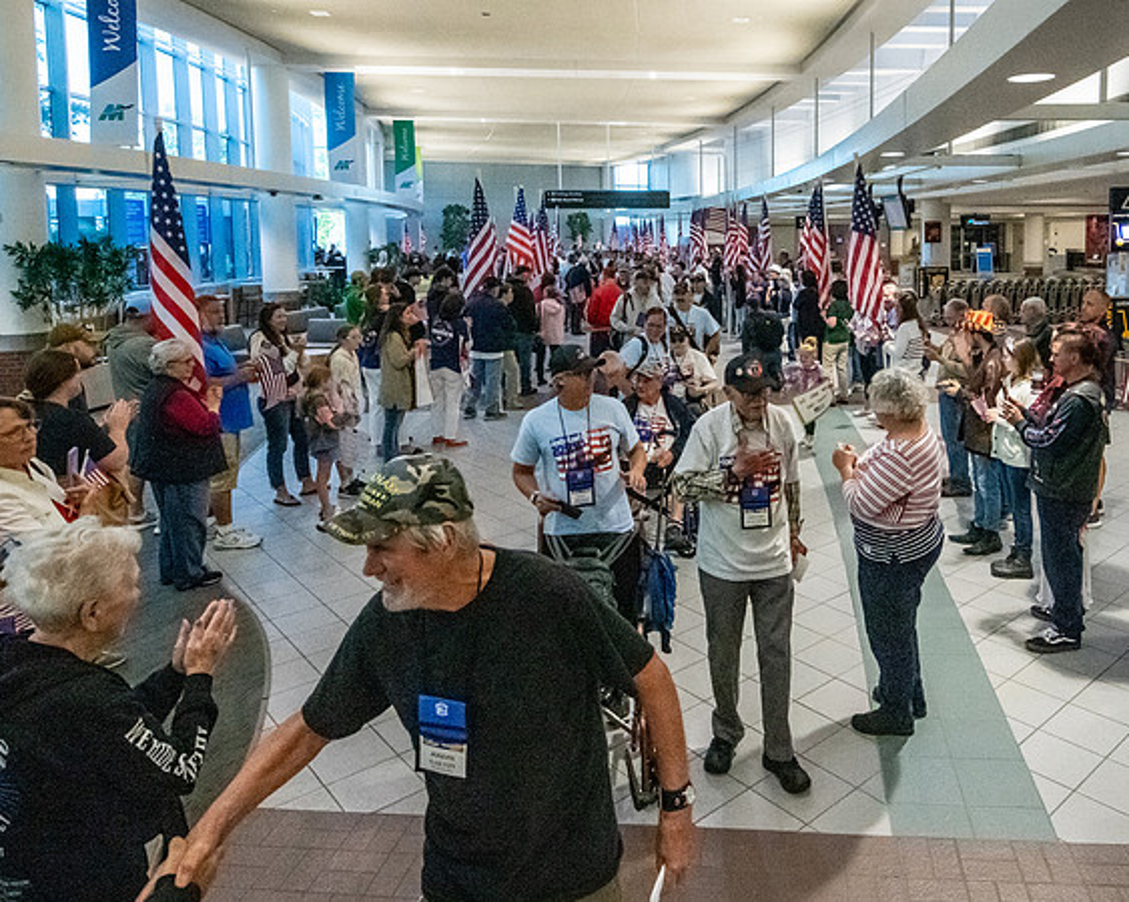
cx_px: 717
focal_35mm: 25
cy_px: 293
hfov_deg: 67.4
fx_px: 828
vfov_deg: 55.8
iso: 20000
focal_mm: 15
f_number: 7.1
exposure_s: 1/800
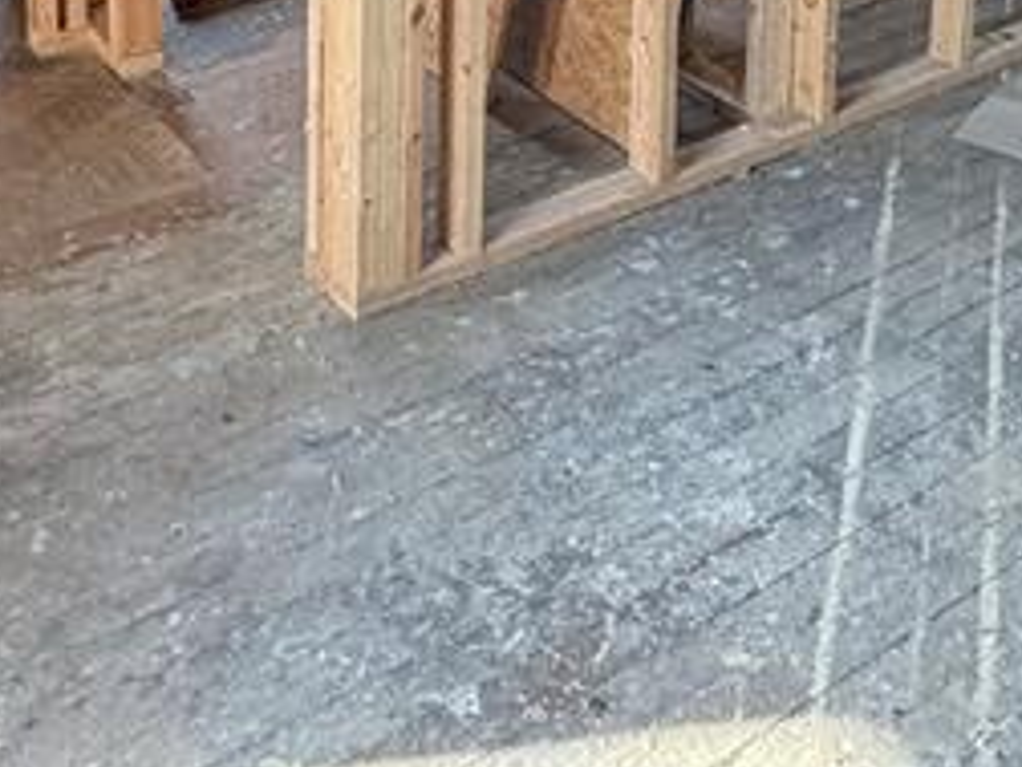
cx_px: 746
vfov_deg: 20.9
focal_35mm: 57
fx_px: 1683
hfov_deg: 33.2
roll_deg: -2.2
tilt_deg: -7.9
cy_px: -450
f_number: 2.2
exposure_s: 1/121
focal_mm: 2.22
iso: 320
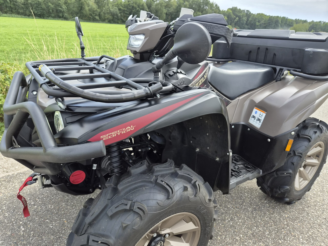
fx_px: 218
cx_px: 164
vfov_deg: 58.9
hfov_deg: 73.9
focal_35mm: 23
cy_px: 123
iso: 80
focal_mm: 5.4
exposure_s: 1/1172
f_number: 1.8
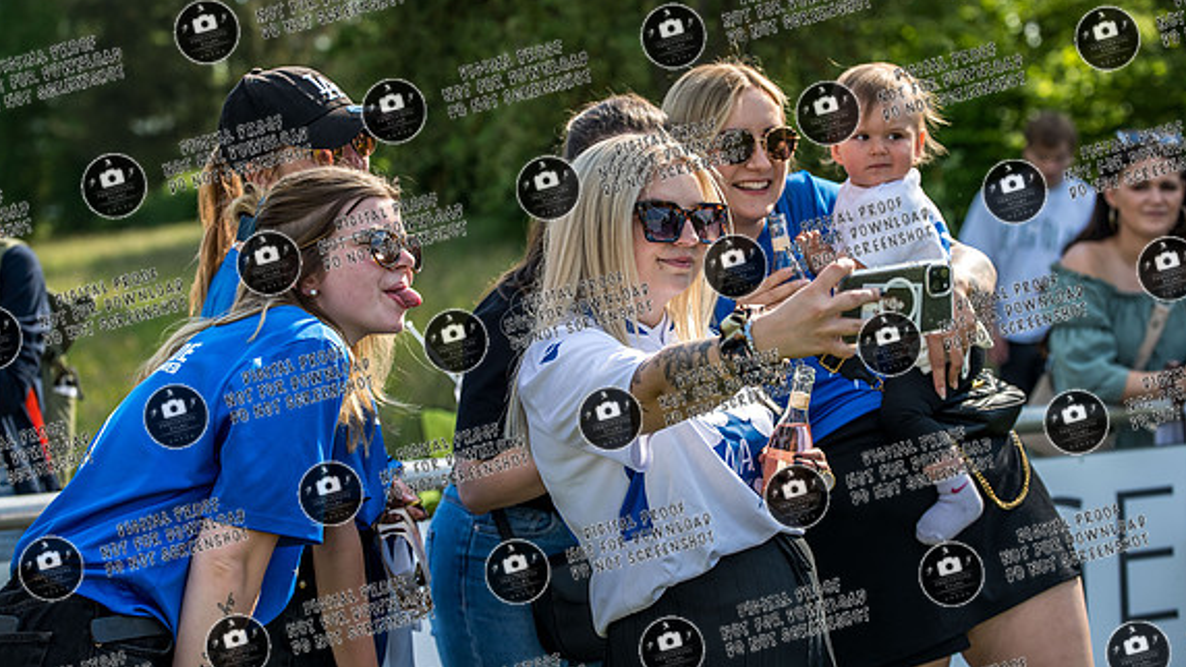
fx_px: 2453
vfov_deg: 15.5
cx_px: 621
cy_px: 271
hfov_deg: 27.2
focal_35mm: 78
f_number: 3.5
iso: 280
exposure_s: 1/1600
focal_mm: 70
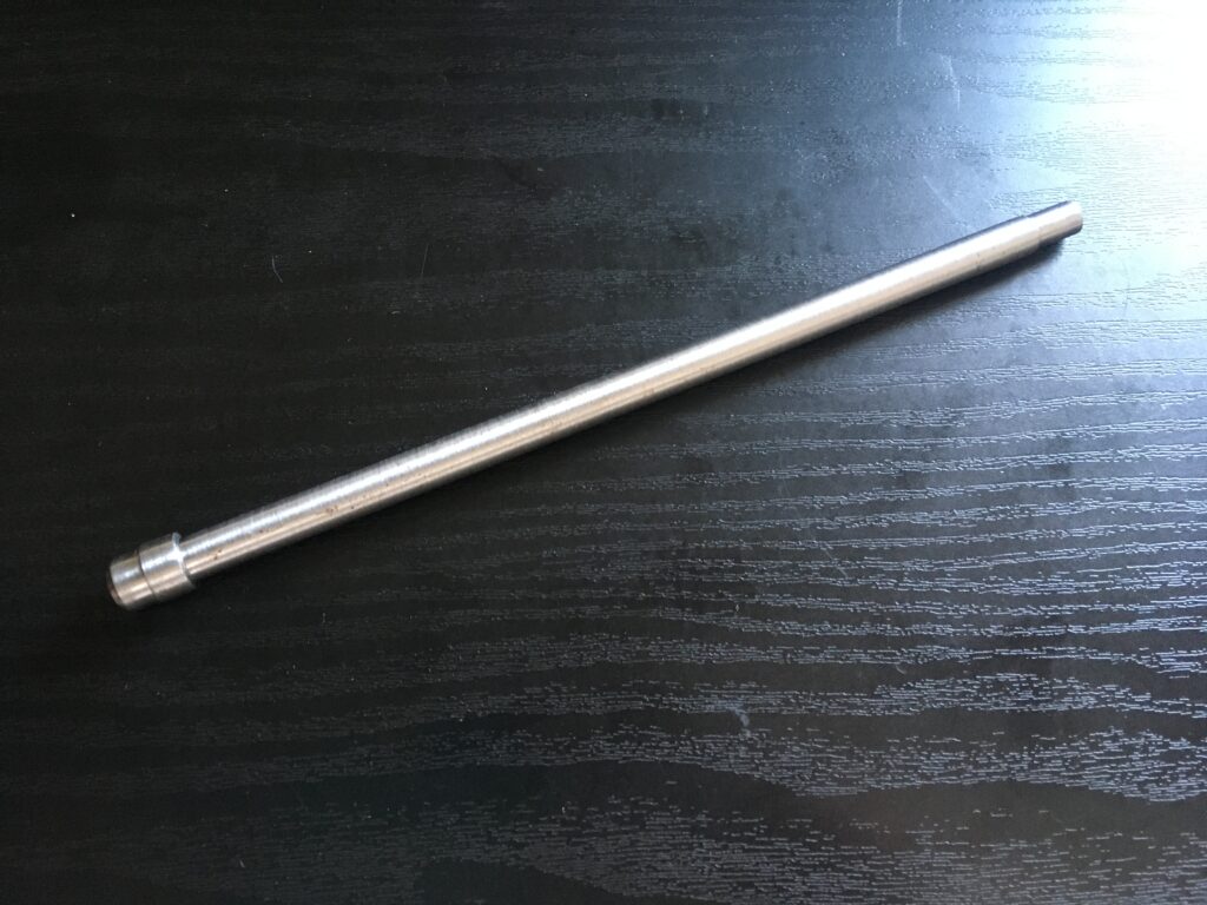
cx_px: 604
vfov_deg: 48.2
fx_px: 1011
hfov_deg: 61.7
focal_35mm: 29
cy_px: 452
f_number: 2.2
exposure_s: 1/20
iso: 200
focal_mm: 4.15
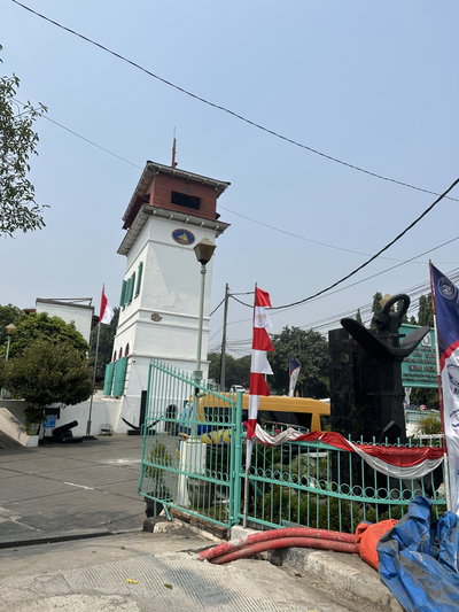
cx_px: 230
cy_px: 306
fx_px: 424
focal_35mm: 24
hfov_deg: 56.8
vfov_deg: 71.6
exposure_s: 1/8929
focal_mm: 6.86
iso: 80
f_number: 1.78
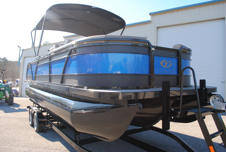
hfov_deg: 67.3
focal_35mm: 27
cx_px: 113
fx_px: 170
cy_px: 76
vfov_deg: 48.1
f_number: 5.6
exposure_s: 1/125
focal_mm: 18
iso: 100
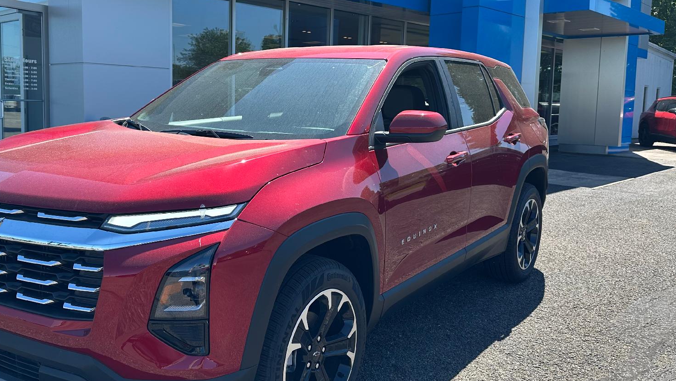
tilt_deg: -5.0
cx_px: 265
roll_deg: -1.0
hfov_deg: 57.5
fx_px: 609
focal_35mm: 34
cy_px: 158
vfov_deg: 34.6
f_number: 1.78
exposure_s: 1/1517
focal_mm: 6.86
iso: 80
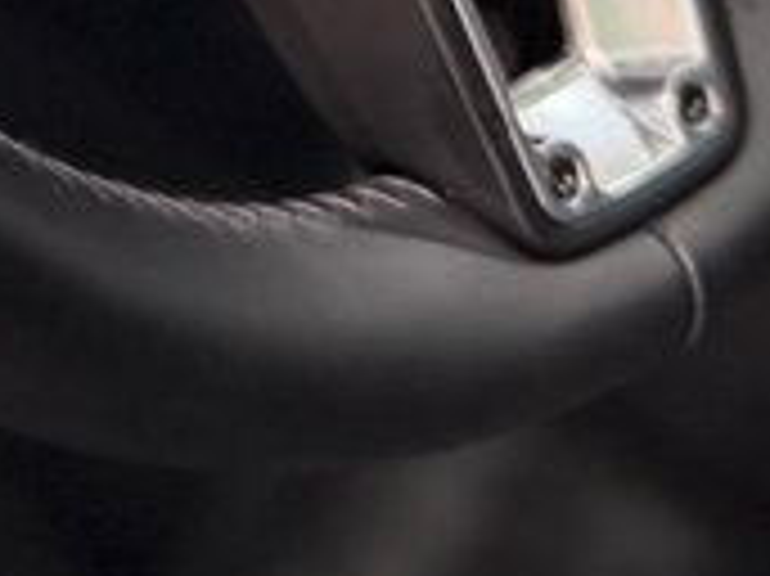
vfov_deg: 9.1
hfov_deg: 12.8
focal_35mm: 144
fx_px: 3201
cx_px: -491
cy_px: -868
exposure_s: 1/60
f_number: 1.78
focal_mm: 6.76
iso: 250
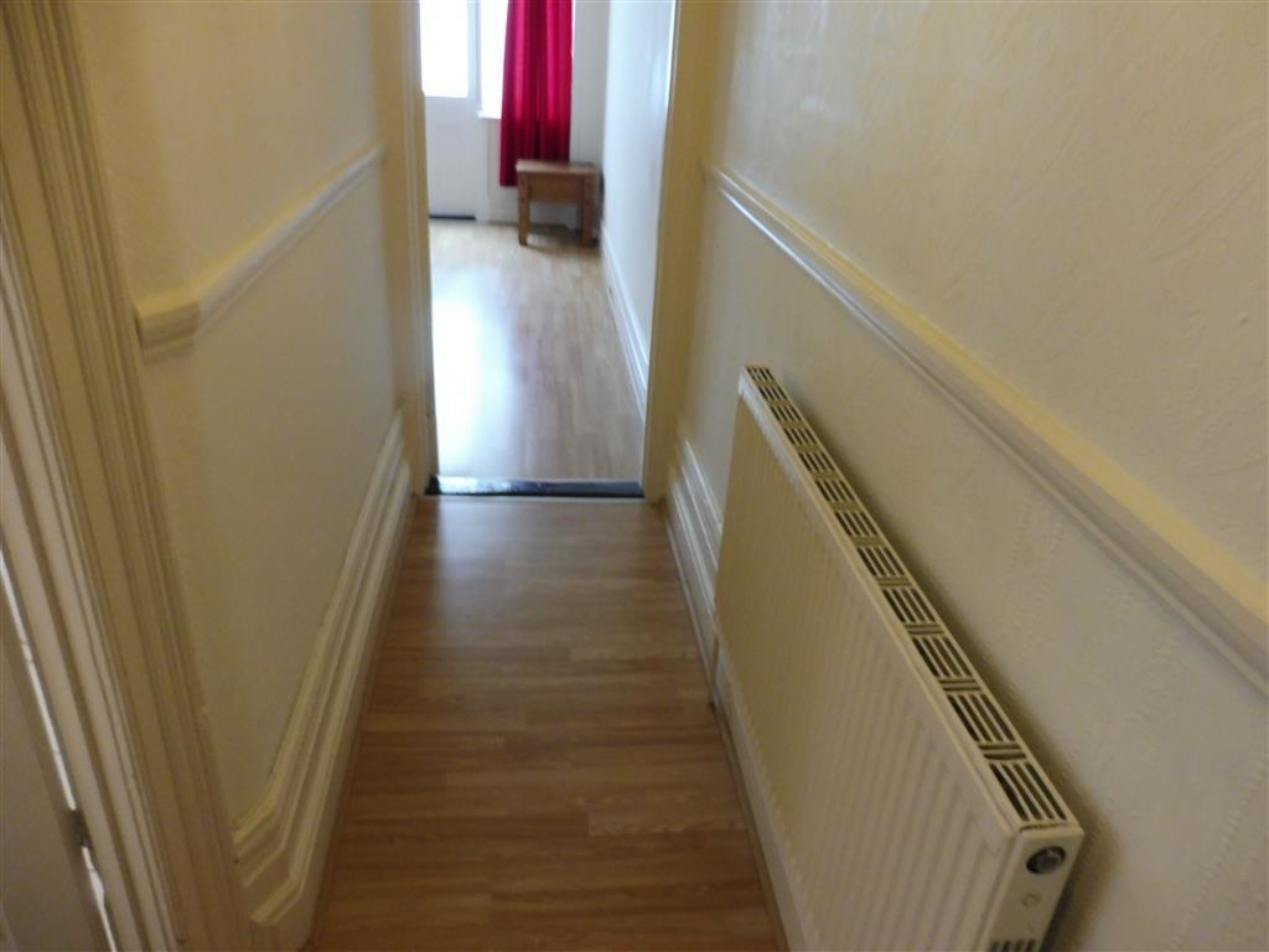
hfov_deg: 71.6
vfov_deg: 56.8
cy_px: 476
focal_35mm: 24
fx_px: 880
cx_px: 634
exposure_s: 1/10
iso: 400
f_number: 3.3
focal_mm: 4.3
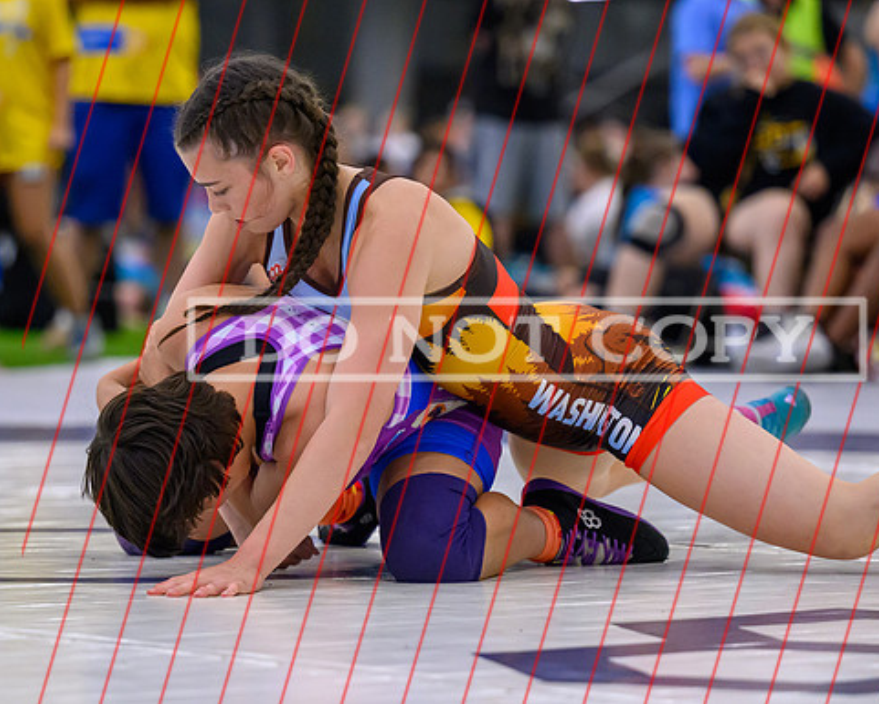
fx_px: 5438
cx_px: 336
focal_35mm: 209
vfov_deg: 7.4
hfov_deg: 9.2
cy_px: 406
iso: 6400
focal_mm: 135
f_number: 2.8
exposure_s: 1/800
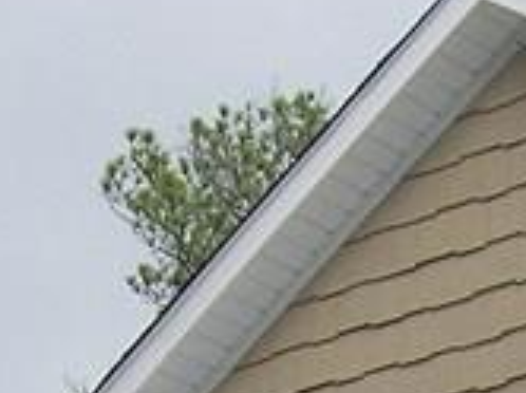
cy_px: 1071
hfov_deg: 9.2
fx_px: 3186
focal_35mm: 210
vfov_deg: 6.6
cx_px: 745
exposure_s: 1/74.7
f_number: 4.9
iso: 50
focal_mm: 5.7
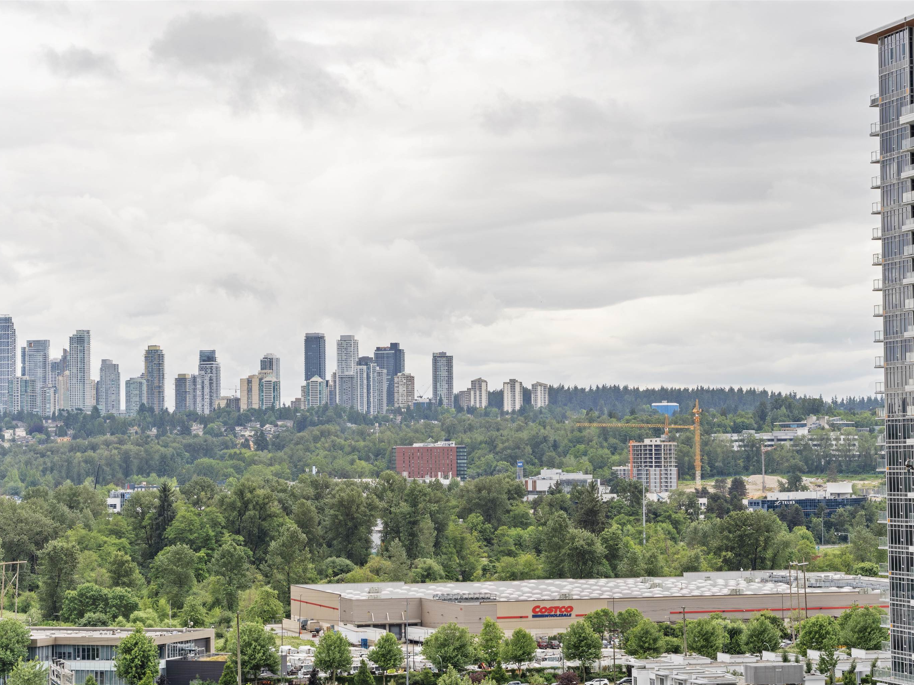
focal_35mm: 91
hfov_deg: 21.5
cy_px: 343
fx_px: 2403
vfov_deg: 16.2
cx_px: 485
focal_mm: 56
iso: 100
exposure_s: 1/20
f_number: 11
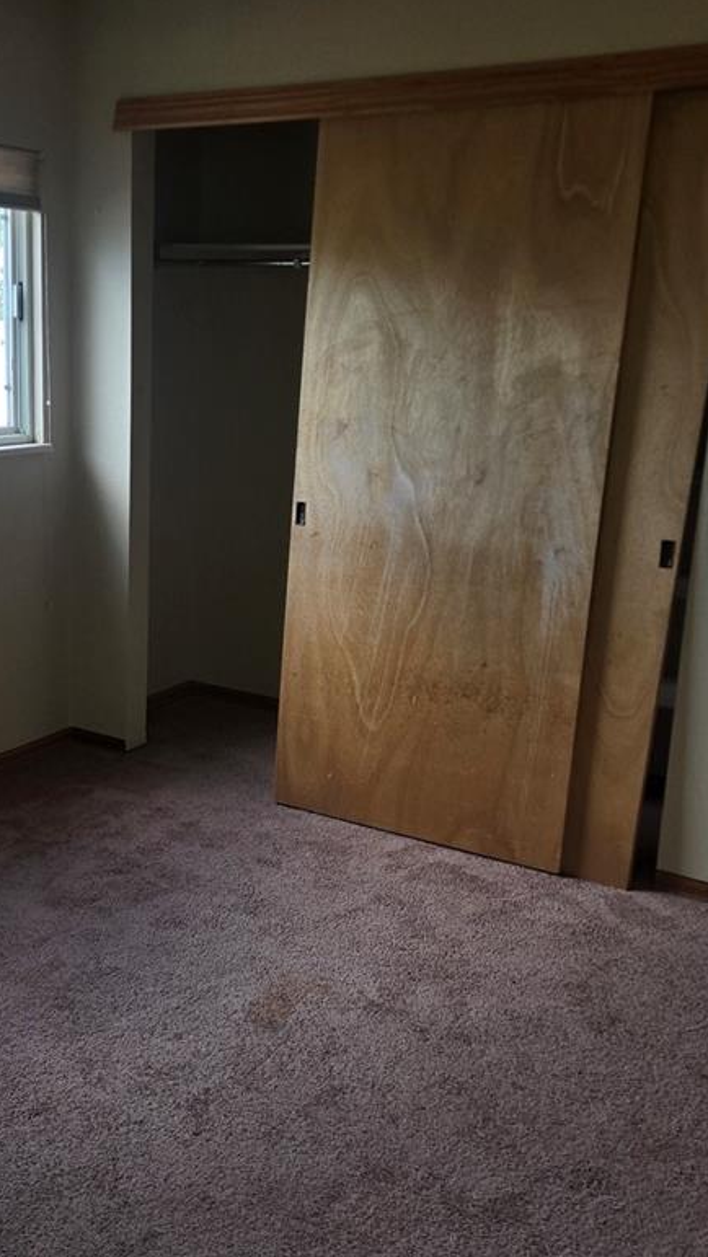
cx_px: 176
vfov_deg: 51.6
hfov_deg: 29.9
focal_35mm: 39
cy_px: 657
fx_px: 1301
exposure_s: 1/120
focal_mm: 5.4
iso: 40
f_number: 1.8
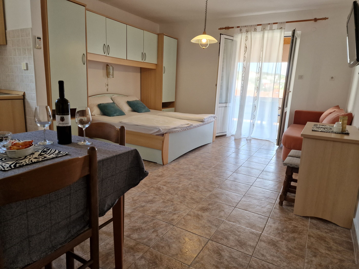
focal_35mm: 23
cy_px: 134
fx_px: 239
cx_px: 180
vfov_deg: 58.9
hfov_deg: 73.9
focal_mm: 6.4
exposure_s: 1/180
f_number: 1.8
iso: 200
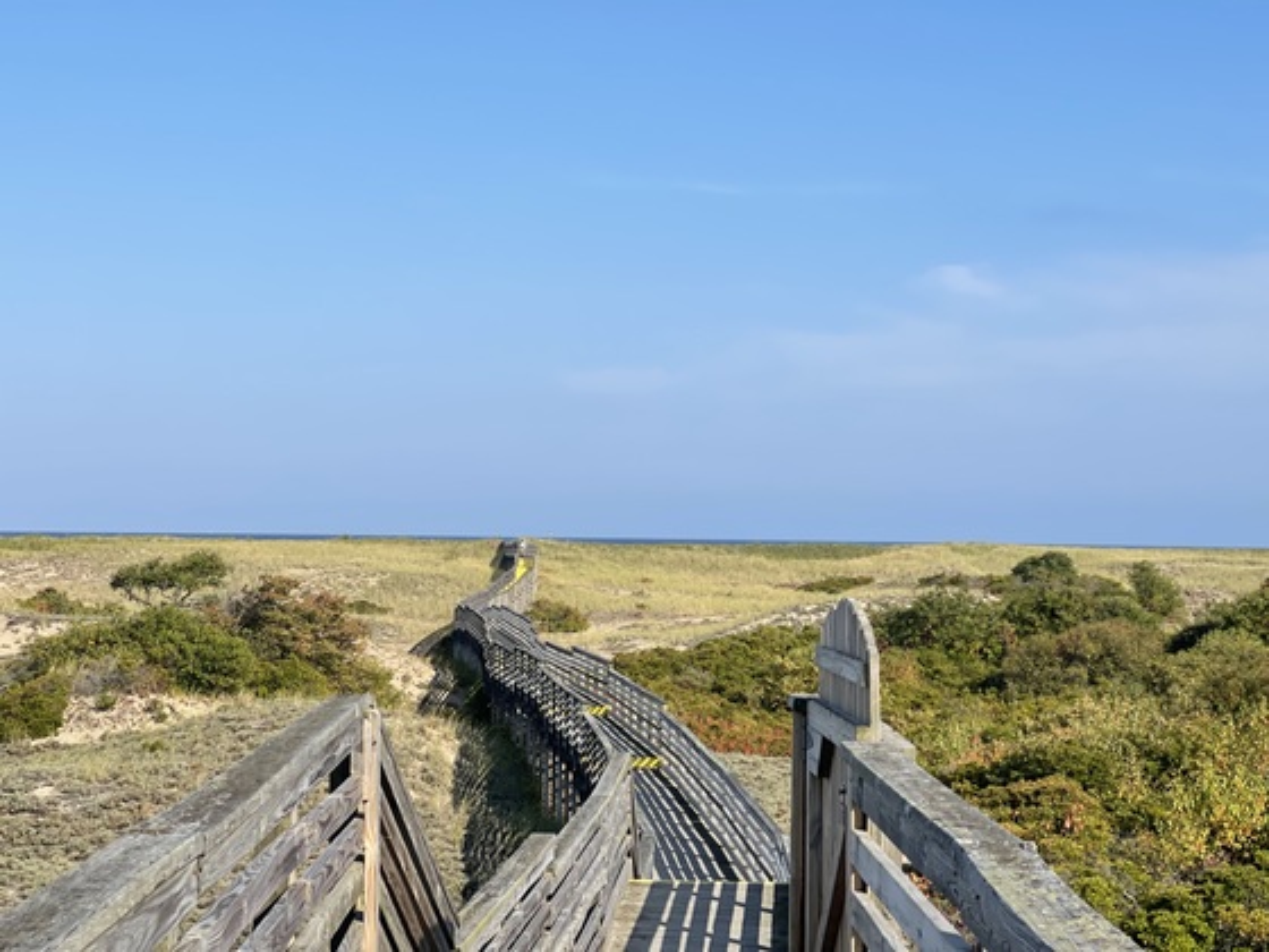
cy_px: 476
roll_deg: -0.7
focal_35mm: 64
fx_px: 2346
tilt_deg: +0.8
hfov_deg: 30.3
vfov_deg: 22.9
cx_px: 634
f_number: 2.2
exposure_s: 1/1376
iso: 20
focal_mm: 7.5
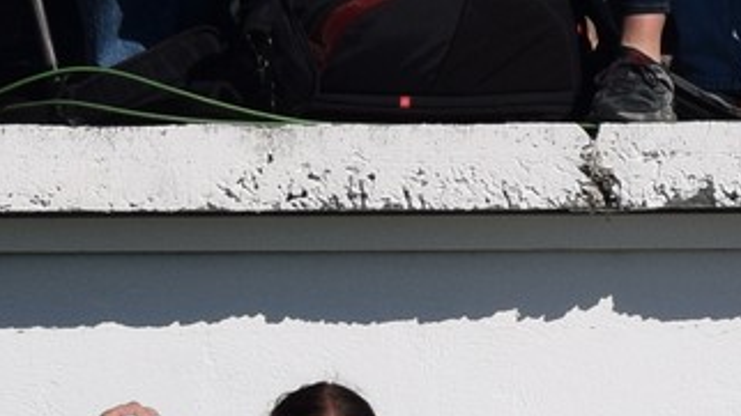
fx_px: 16089
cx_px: 1560
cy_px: 513
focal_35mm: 819
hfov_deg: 2.6
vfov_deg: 1.5
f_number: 8
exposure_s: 1/2000
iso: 320
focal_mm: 70
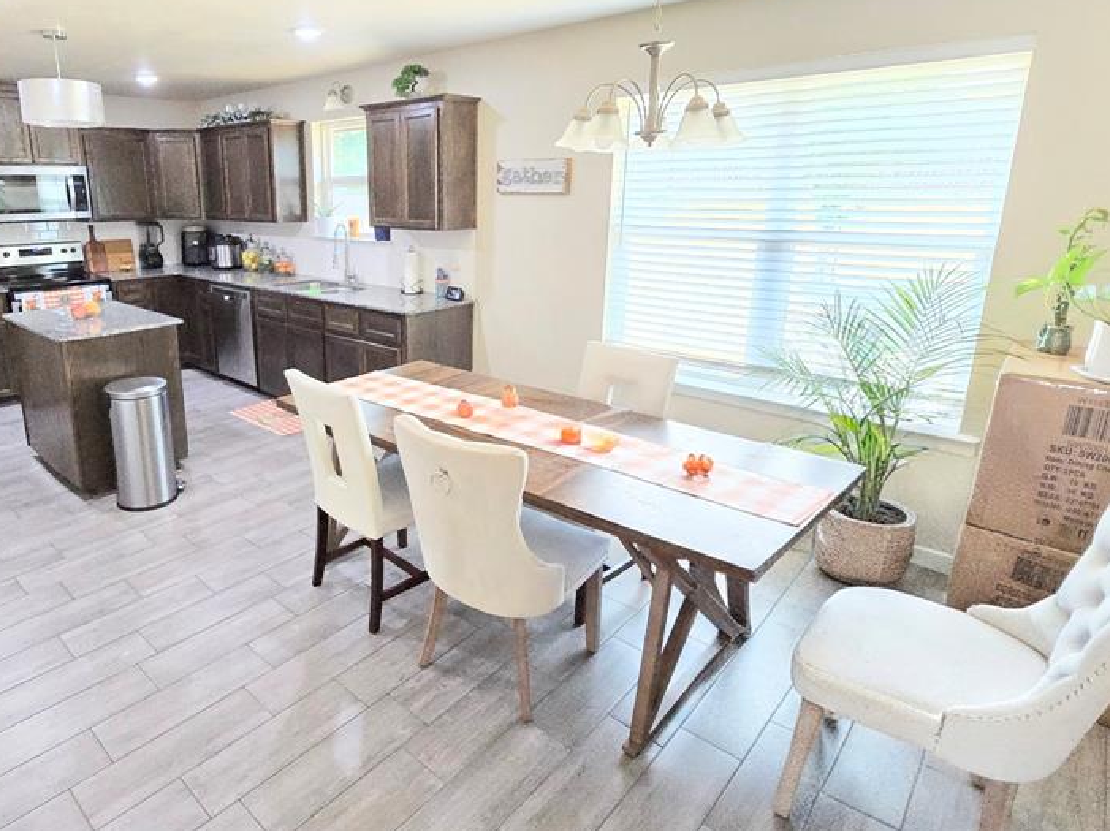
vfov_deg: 68.3
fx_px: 609
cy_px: 359
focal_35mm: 19
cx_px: 410
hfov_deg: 82.9
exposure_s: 1/60
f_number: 2.2
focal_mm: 2.2
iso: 800
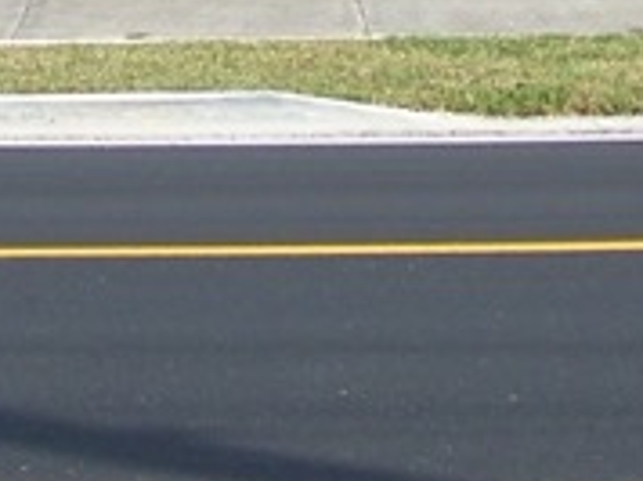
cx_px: 170
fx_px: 4638
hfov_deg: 7.9
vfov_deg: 5.7
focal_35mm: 250
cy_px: -734
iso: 64
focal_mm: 7.8
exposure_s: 1/640
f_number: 2.8
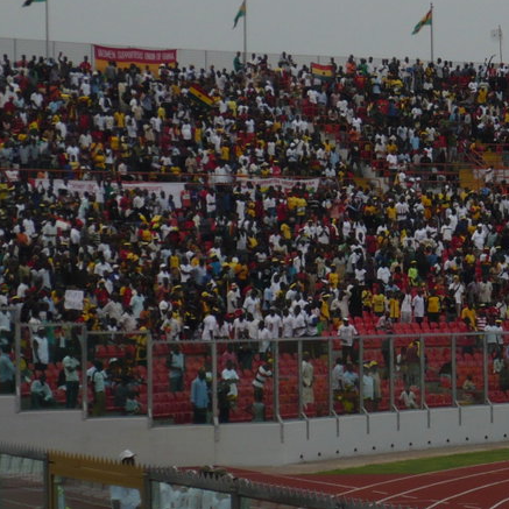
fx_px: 2828
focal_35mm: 170
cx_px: 522
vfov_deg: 10.3
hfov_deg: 10.2
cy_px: 229
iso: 100
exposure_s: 1/500
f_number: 4
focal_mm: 11.5
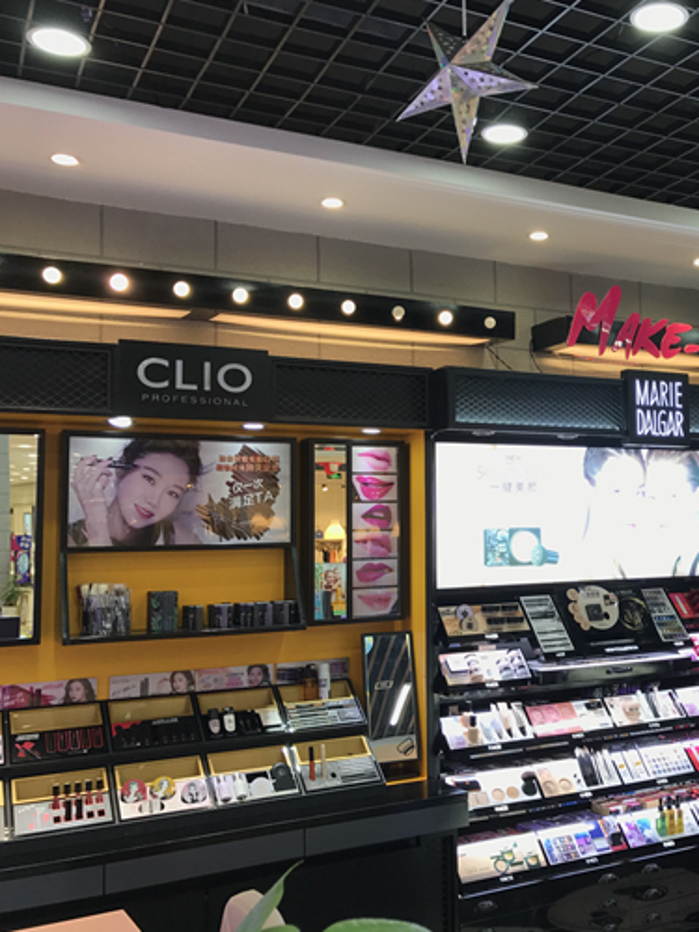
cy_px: 459
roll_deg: +1.7
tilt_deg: +4.9
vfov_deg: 49.0
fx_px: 1023
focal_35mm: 38
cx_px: 593
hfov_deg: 36.0
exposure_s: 1/50
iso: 25
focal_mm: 3.99
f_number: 1.8
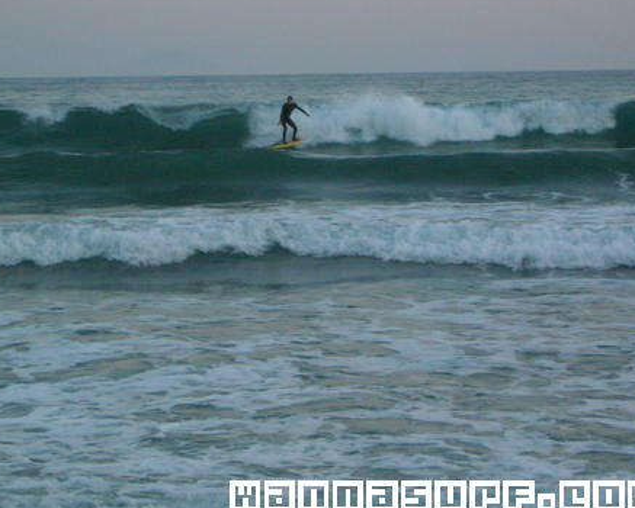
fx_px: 2350
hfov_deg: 15.4
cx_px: 283
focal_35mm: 125
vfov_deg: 12.3
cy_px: 231
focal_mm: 17.1
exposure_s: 1/60
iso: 200
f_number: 4.9
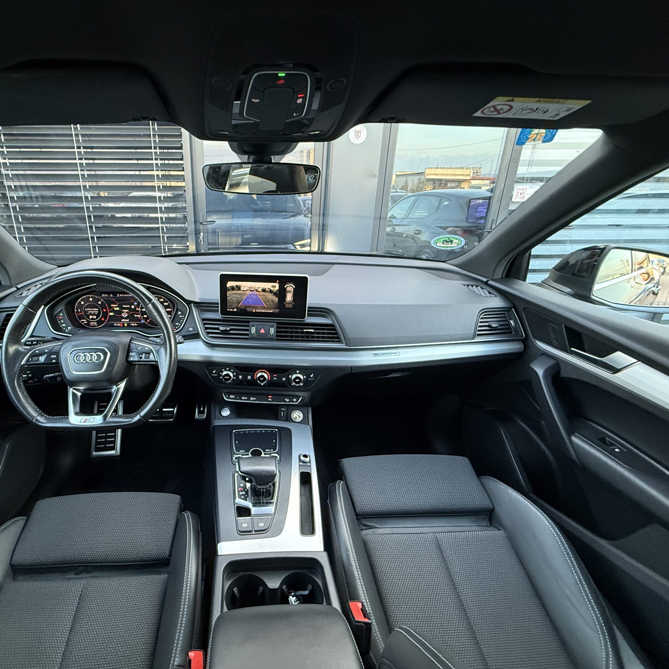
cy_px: 326
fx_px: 372
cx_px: 260
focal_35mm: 17
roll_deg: -0.5
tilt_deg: -20.4
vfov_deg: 84.0
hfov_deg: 82.7
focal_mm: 2.22
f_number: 2.2
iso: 400
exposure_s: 1/60
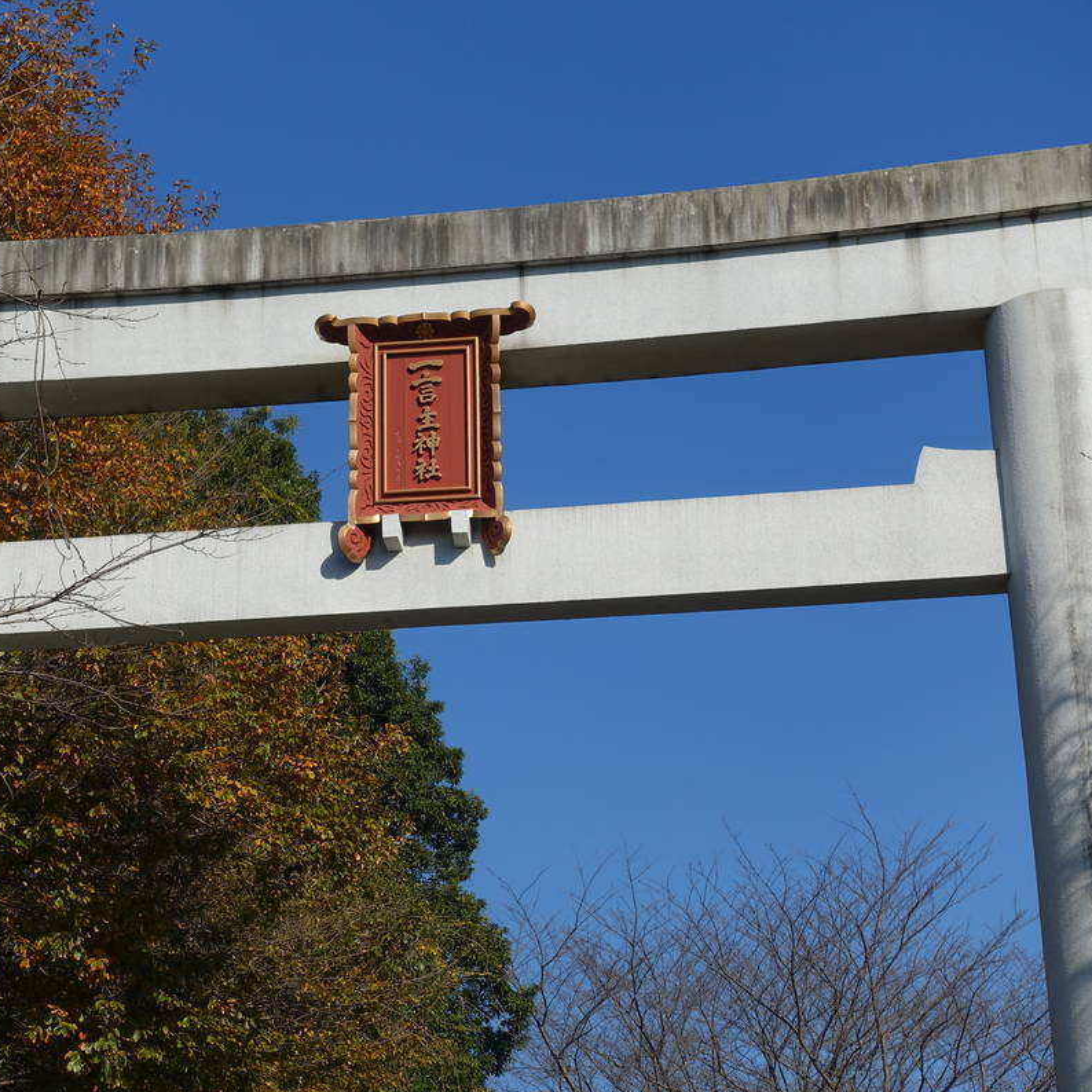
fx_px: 3069
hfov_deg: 20.1
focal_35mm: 86
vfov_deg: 20.2
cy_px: 546
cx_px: 386
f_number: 5.6
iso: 125
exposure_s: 1/800
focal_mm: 24.47
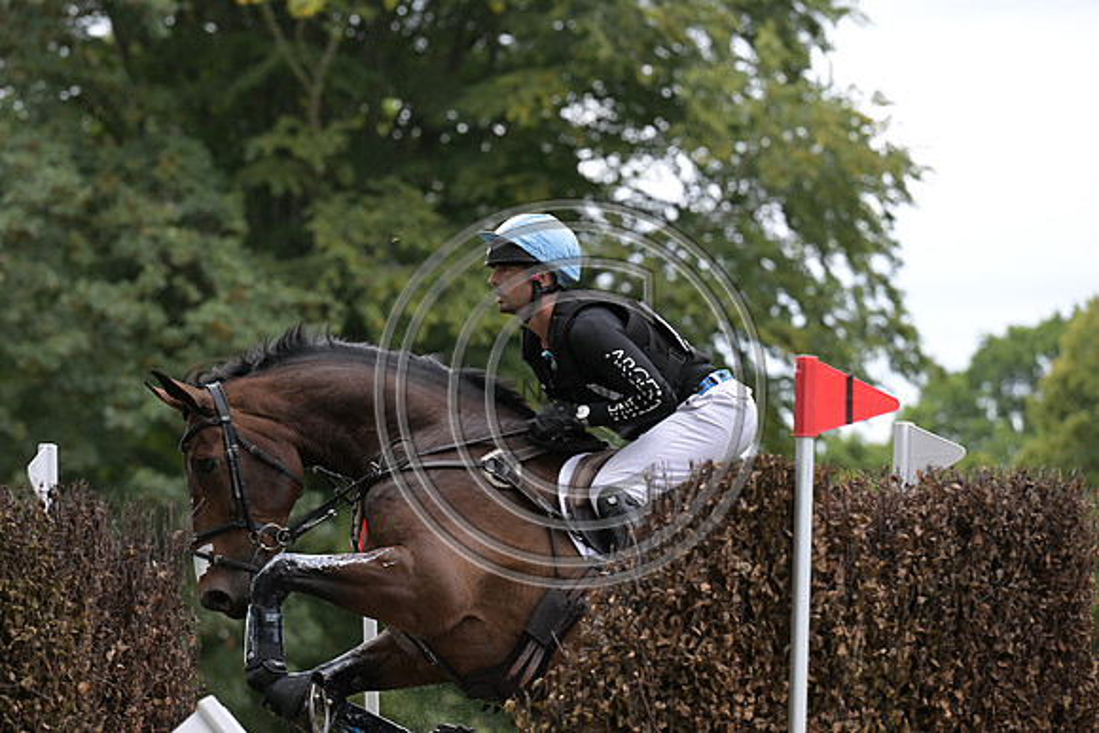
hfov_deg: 11.1
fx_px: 5649
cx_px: 550
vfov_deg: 7.4
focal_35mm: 185
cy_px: 366
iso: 1800
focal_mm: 185
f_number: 5.6
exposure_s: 1/1250
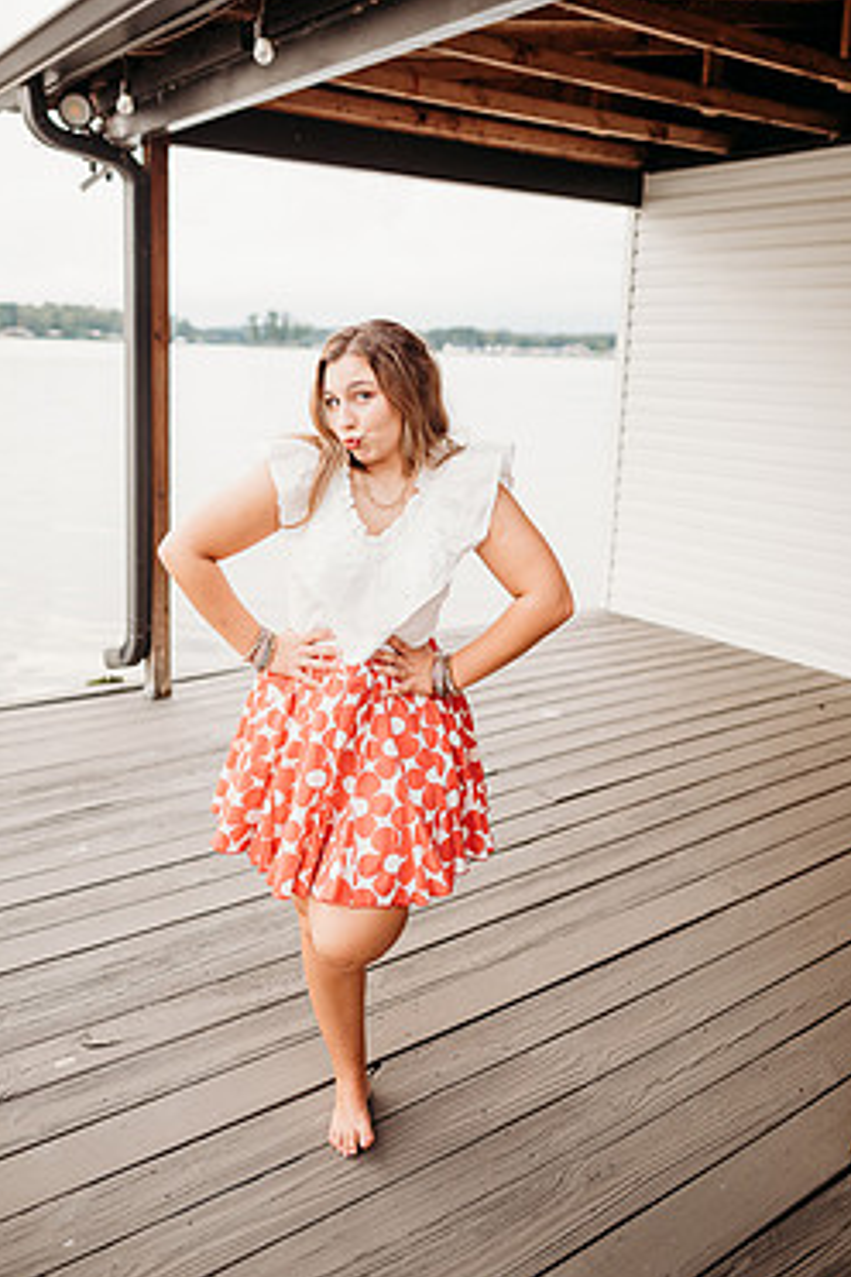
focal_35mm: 29
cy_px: 536
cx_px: 367
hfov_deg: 44.9
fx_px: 1028
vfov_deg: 63.3
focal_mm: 24
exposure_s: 1/250
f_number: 2.2
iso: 200
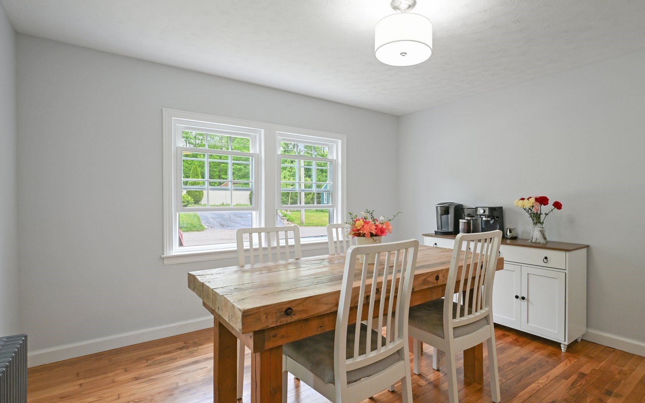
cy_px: 201
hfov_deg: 87.4
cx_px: 371
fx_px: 334
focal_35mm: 19
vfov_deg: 62.2
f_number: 8
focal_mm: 16
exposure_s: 1/25
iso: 400
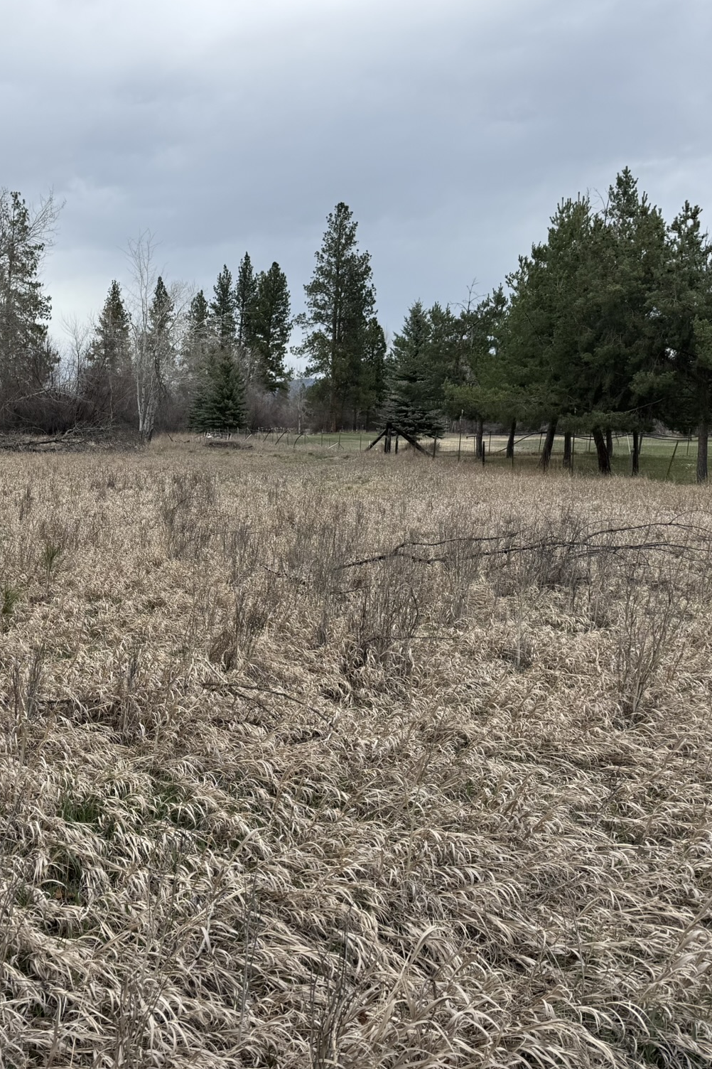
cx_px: 126
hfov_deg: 37.3
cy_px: 524
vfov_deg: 55.8
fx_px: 1009
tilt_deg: -6.7
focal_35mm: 34
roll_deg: -0.5
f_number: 1.78
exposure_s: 1/1818
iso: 80
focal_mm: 6.76
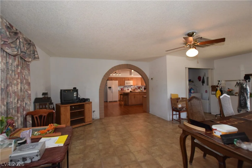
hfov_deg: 100.4
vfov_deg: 77.3
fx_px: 105
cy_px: 84
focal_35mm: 15
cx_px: 126
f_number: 5
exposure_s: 1/100
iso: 800
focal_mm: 10
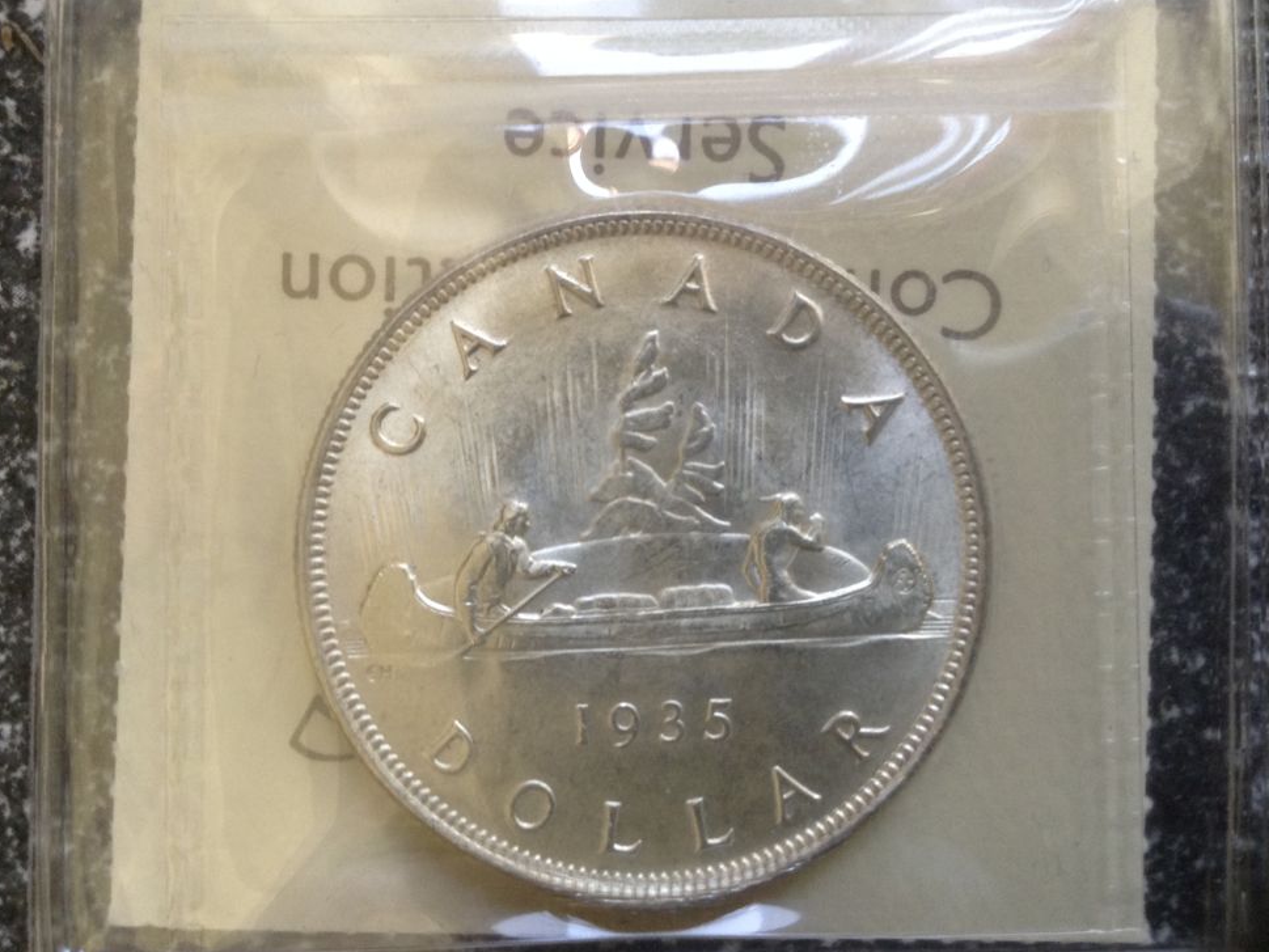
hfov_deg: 53.9
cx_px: 625
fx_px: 1247
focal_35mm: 34
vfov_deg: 41.8
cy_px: 467
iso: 64
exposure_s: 1/24
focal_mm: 3.3
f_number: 2.4
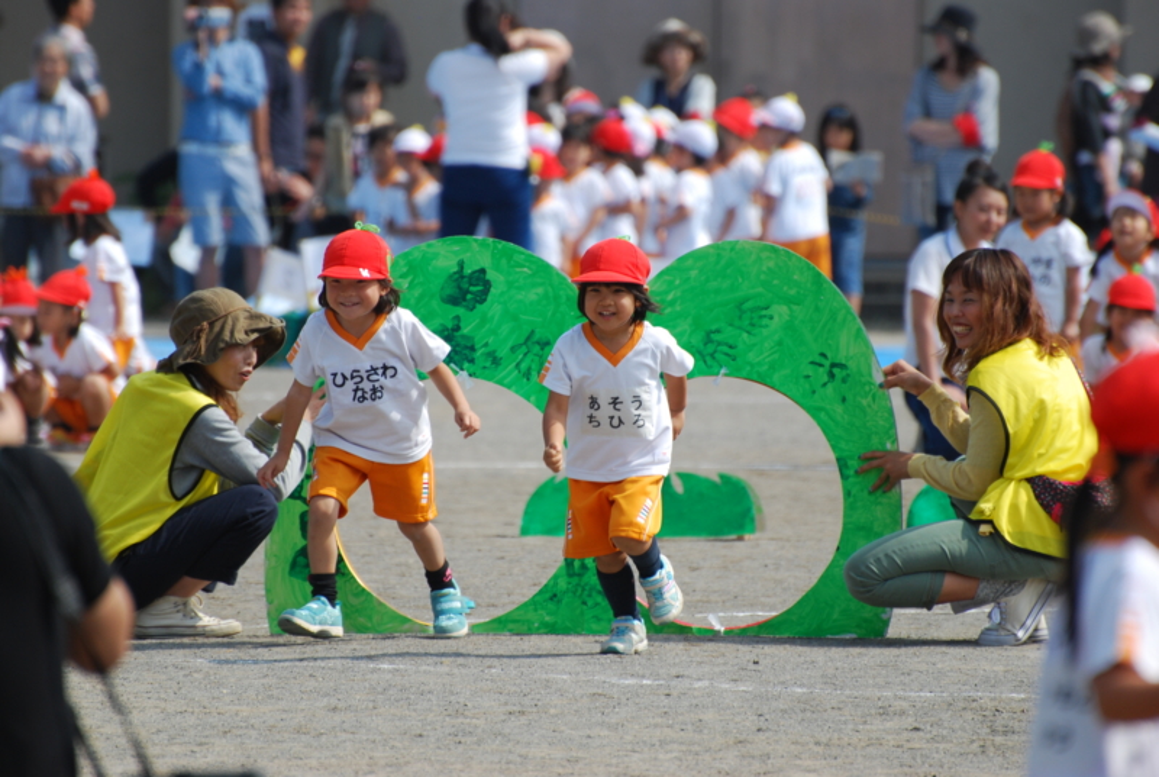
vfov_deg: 3.1
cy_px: 388
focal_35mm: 450
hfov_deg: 4.6
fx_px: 14509
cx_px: 580
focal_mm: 300
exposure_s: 1/800
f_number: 5.6
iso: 200
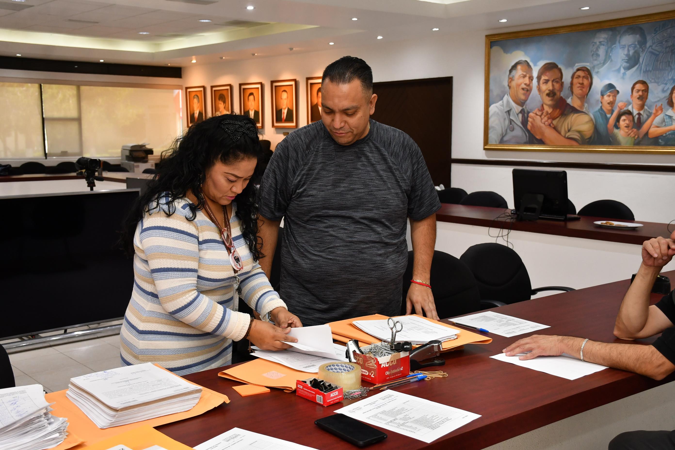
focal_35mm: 40
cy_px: 225
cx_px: 338
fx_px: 750
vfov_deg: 33.4
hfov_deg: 48.5
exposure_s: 1/100
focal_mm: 27
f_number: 5.6
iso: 800
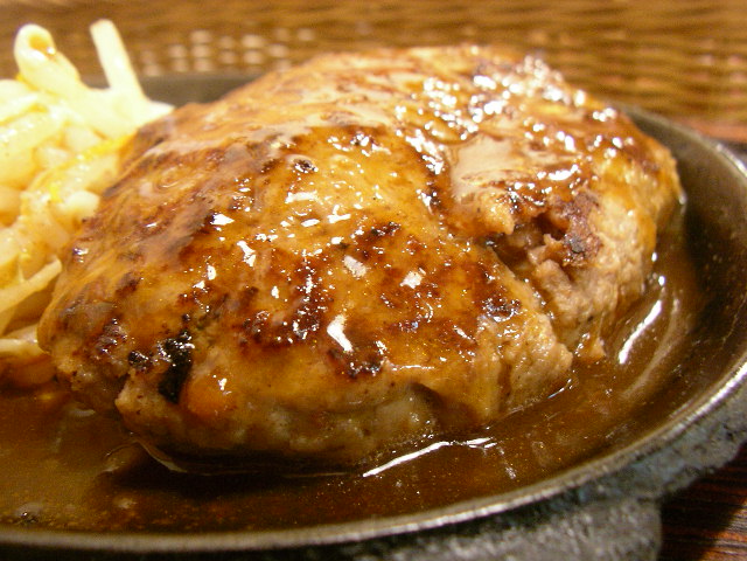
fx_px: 798
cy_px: 280
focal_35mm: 37
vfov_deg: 38.7
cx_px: 374
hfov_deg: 50.1
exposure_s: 1/2.1
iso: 200
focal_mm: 5.7
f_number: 2.8
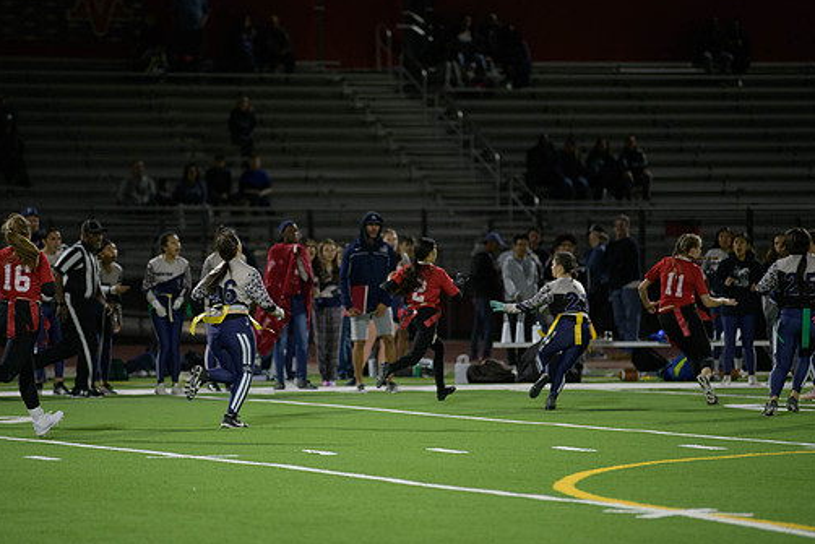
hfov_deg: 8.9
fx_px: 5231
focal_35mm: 231
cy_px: 293
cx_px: 359
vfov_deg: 6.0
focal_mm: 200
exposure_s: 1/640
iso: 2500
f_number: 2.8
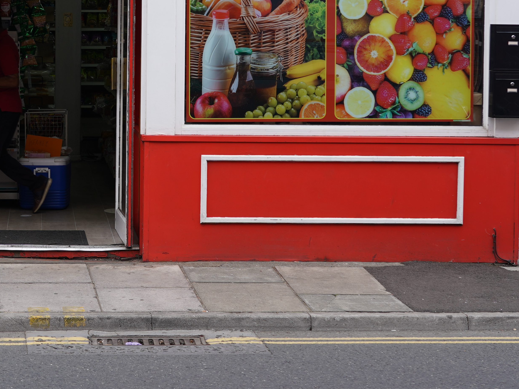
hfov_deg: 20.5
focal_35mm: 94
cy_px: 67
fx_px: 1409
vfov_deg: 15.6
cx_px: 72
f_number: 4.5
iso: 100
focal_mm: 40
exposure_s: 1/160
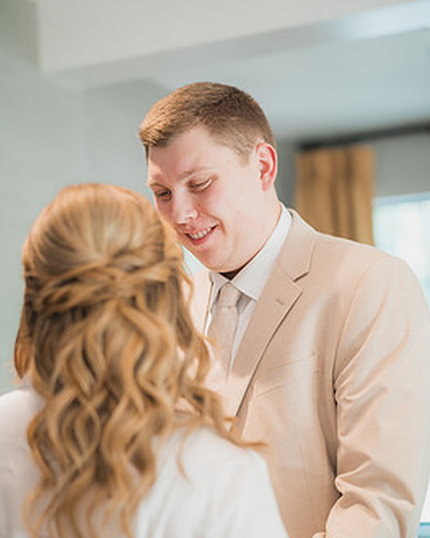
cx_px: 217
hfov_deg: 23.8
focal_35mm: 64
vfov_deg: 29.5
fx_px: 1018
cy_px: 329
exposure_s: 1/250
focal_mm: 50
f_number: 1.4
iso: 400
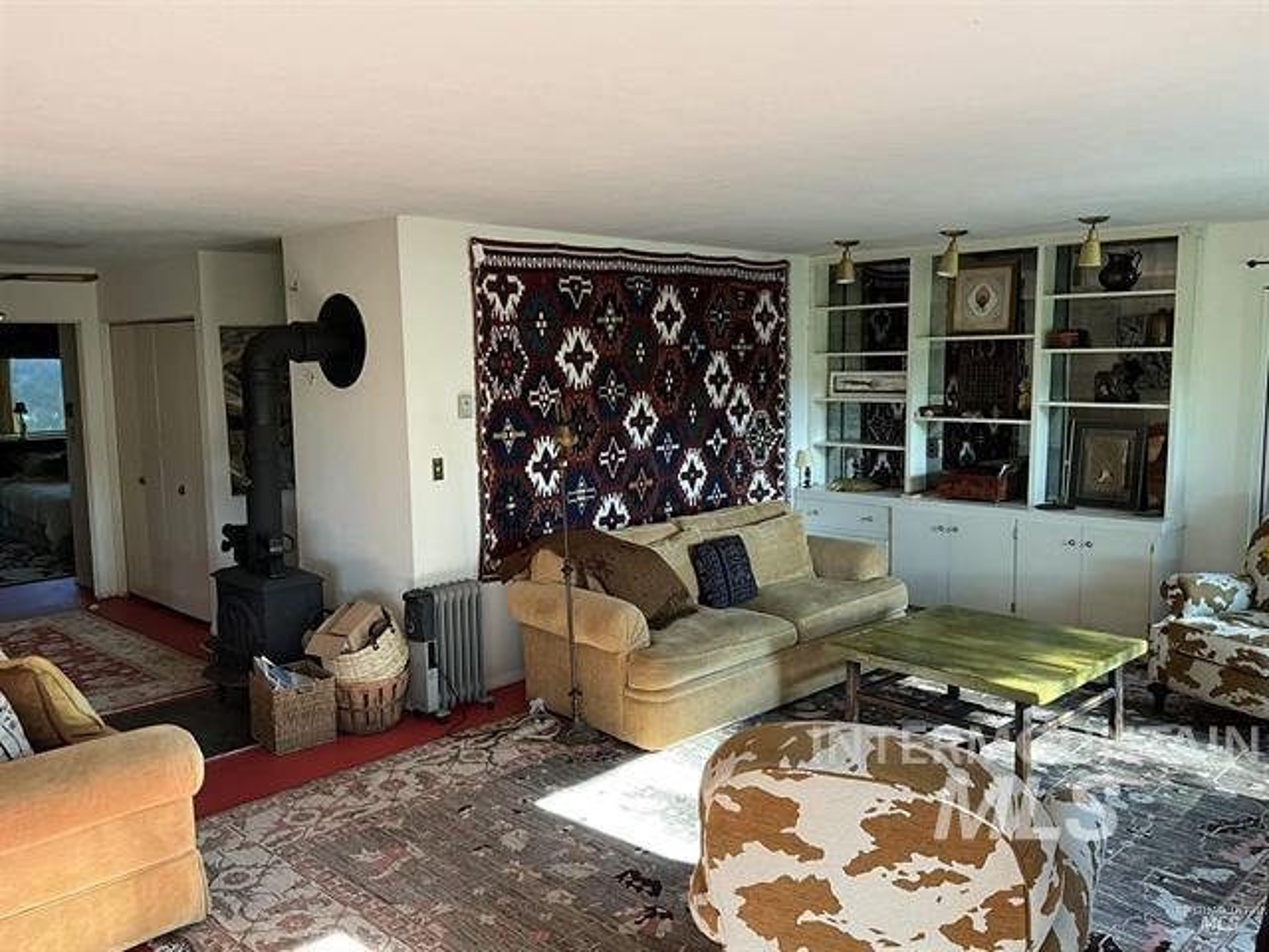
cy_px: 476
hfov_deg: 61.7
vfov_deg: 48.2
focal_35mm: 29
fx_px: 1063
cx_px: 634
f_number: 1.8
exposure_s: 1/74
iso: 64
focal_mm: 3
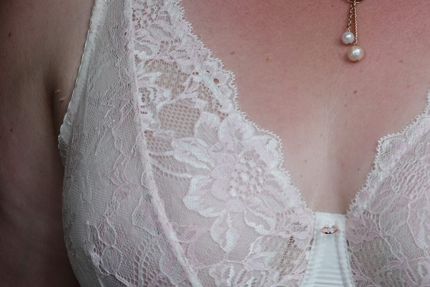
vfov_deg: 7.0
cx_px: 366
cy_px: 160
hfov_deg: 10.4
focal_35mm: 196
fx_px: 2342
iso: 1250
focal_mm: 56
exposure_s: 1/250
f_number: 6.4
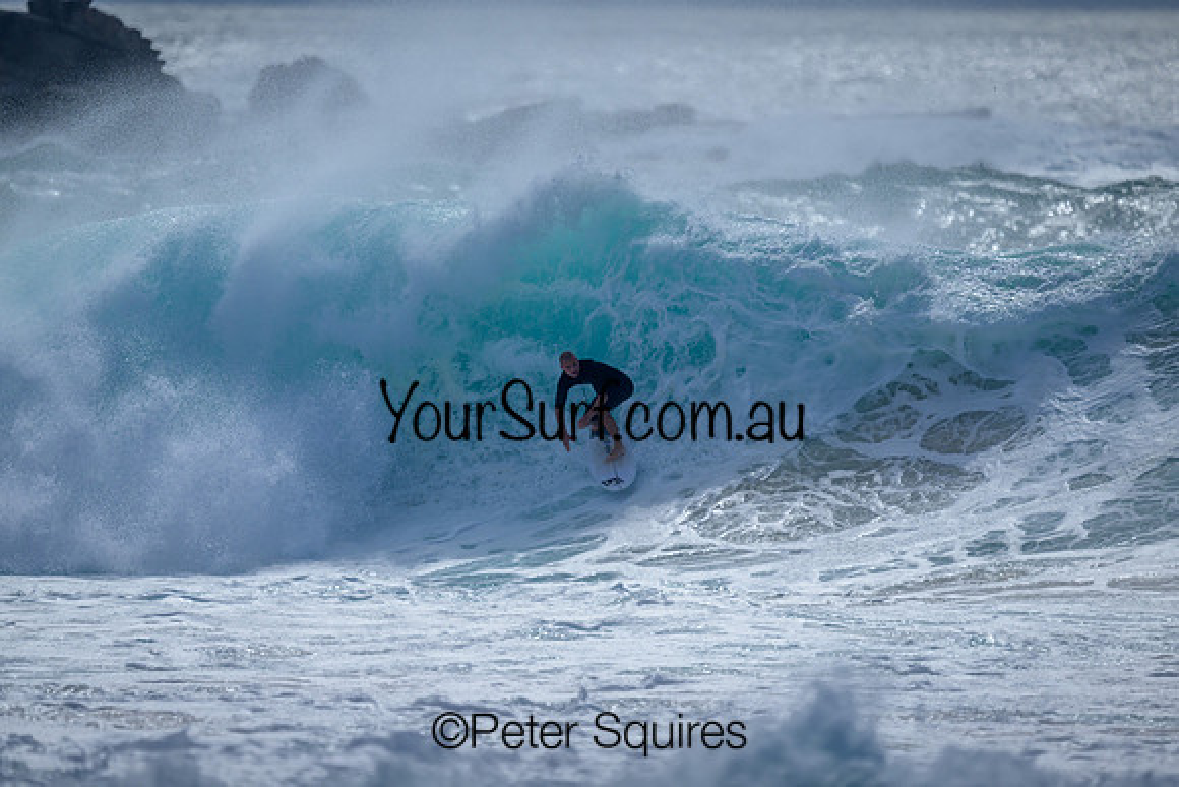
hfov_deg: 2.6
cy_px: 394
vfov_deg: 1.7
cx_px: 590
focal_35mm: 800
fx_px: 26205
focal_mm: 800
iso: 200
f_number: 6.3
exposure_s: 1/3200
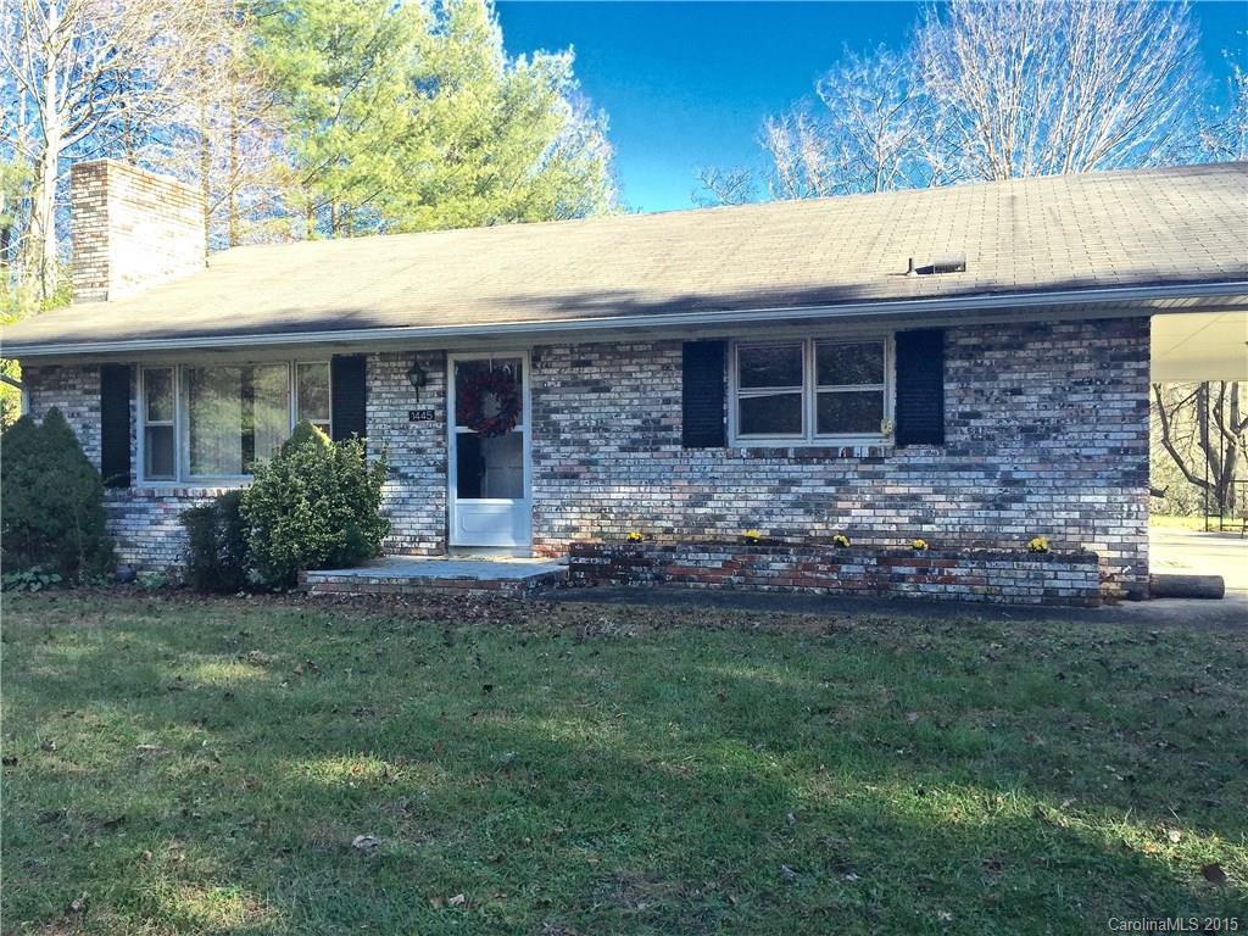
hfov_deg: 61.7
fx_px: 1046
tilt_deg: -1.0
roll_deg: -0.4
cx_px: 624
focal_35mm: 29
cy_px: 468
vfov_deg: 48.2
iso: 32
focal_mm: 4.15
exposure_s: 1/476
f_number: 2.2
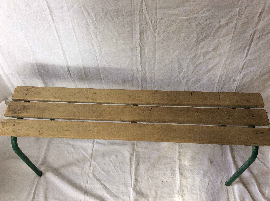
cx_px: 135
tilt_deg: -55.2
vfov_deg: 44.1
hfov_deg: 56.9
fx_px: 249
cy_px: 100
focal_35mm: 32
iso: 40
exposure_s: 1/50
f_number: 2.4
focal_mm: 3.3
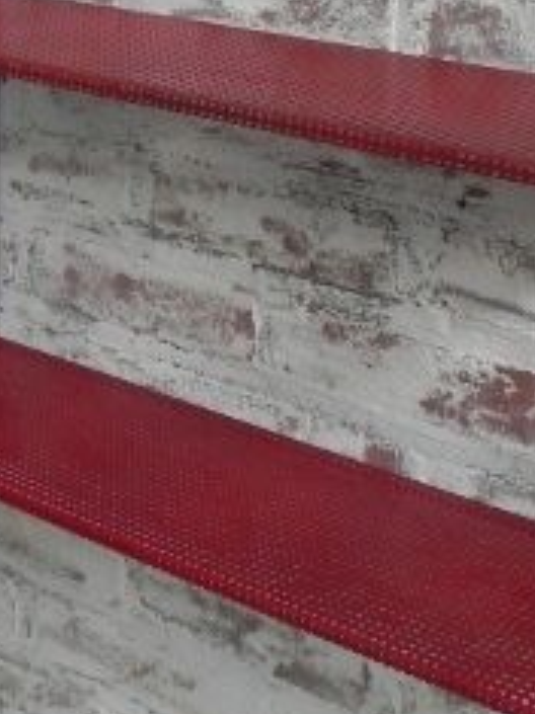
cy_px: 30
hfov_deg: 18.6
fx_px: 1629
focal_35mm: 79
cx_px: 368
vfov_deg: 23.8
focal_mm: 5.2
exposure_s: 1/54.7
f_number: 2.8
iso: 160
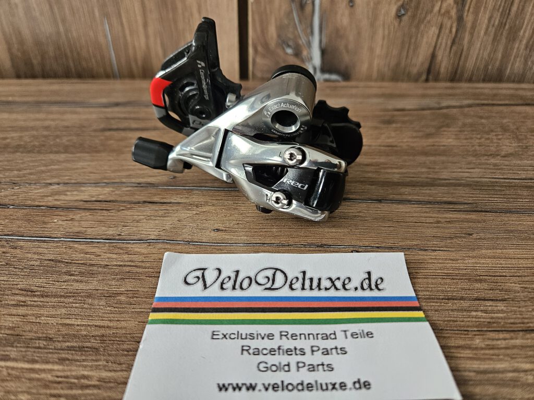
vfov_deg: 58.9
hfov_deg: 73.9
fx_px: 355
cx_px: 267
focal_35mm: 23
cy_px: 200
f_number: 1.8
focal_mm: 5.4
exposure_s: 1/100
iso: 400
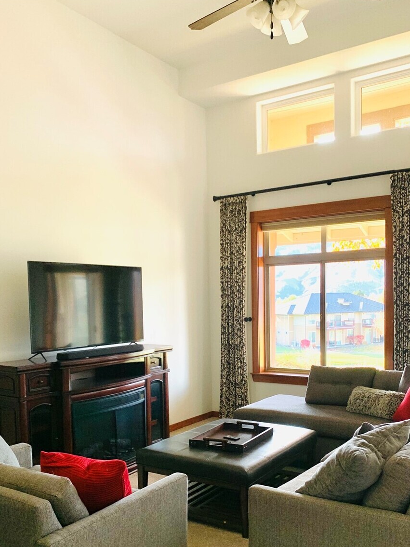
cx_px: 229
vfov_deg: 54.7
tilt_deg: -4.2
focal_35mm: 33
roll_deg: +1.3
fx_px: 521
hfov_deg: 42.9
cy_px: 345
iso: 50
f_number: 1.8
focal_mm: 4.25
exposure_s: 1/121
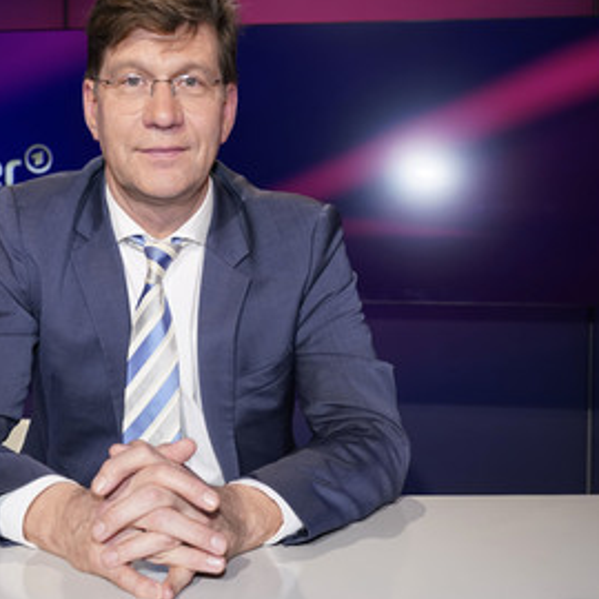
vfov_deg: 33.4
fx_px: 998
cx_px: 174
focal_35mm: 51
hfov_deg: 32.9
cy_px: 280
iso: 1600
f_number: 5
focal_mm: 36
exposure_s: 1/125
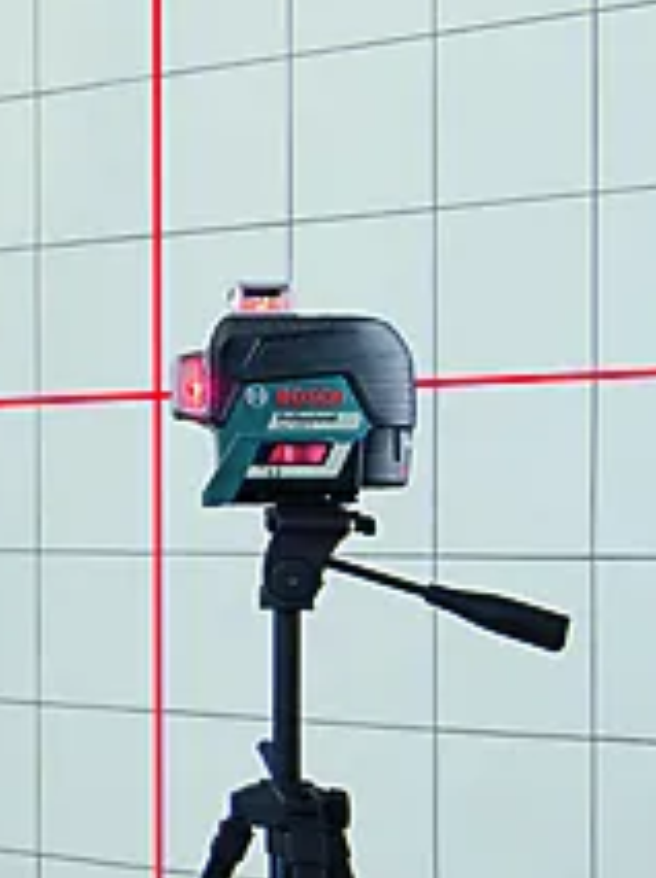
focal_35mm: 110
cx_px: -524
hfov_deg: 12.3
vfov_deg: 17.3
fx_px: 2788
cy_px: 965
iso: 640
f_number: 7.1
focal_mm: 19
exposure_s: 1/10
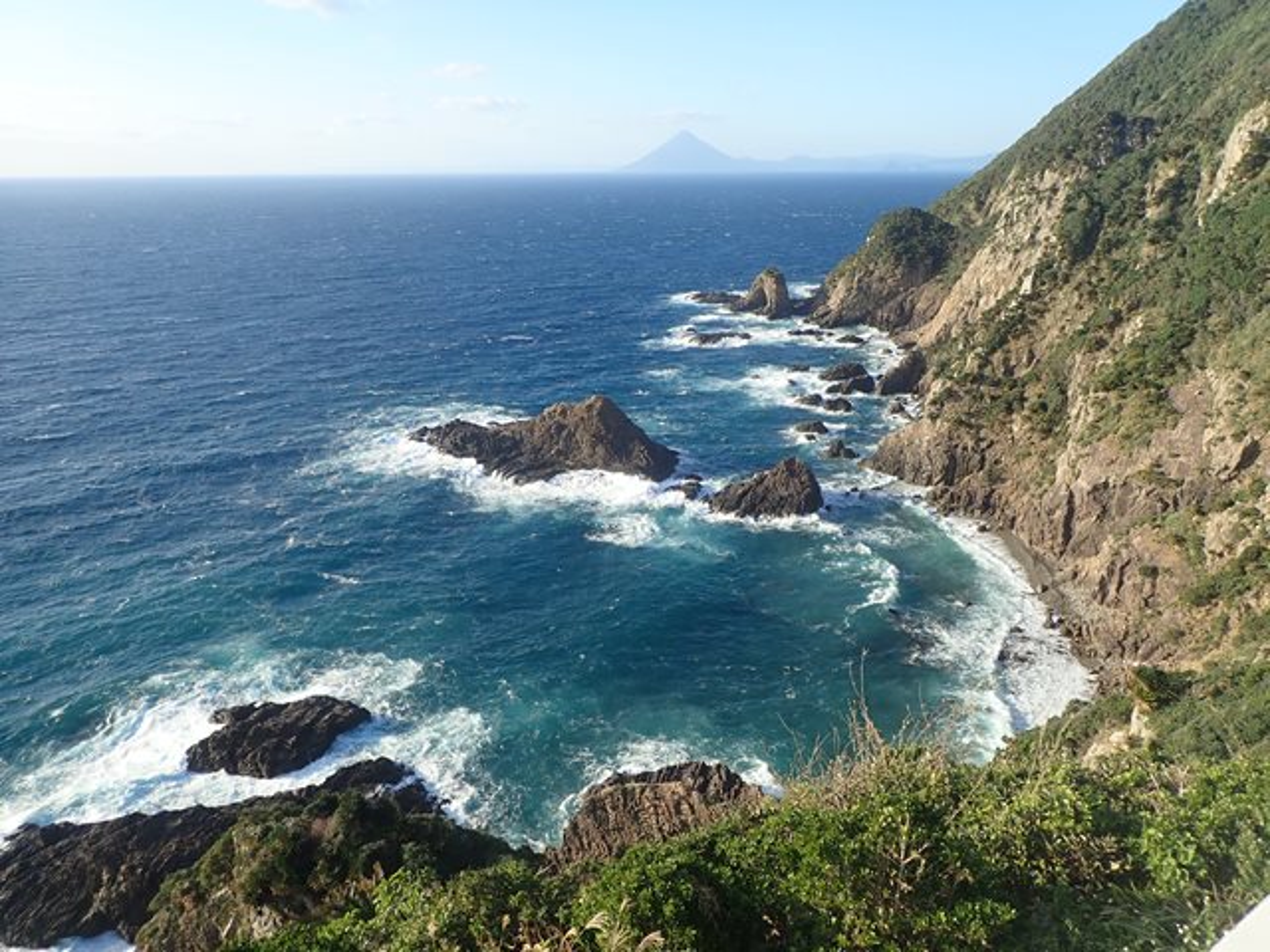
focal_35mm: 25
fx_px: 917
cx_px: 635
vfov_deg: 54.9
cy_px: 476
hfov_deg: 69.4
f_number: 2.8
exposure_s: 1/640
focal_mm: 4.5
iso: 100
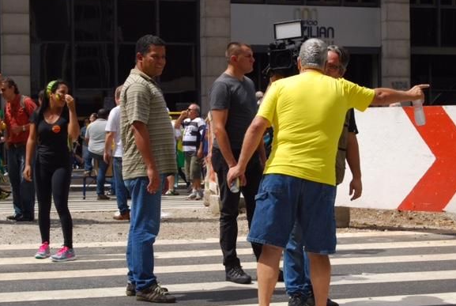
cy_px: 150
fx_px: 1162
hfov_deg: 22.2
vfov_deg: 15.0
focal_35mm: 92
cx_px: 225
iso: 400
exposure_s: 1/640
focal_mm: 55
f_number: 7.1
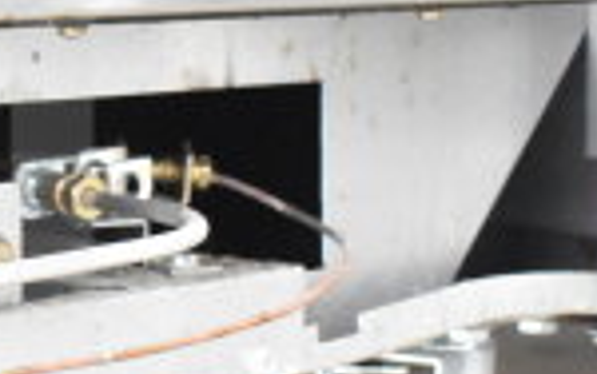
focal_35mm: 155
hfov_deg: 12.9
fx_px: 2525
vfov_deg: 8.5
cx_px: -251
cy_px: 288
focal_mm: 25
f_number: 6.3
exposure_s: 1/160
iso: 6400
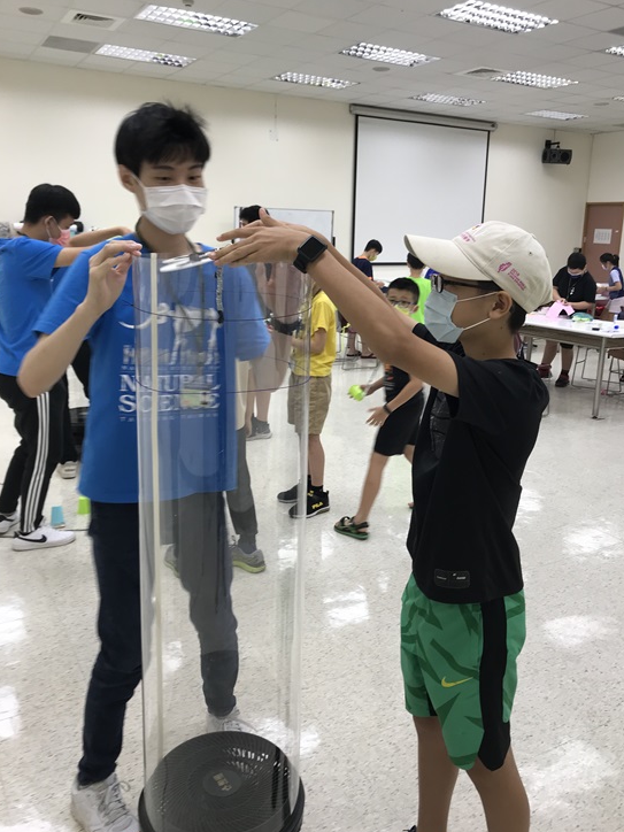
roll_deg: +1.1
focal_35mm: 29
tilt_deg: -11.0
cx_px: 318
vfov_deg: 61.7
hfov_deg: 48.2
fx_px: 697
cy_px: 411
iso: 25
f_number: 1.8
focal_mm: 3.99
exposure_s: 1/60
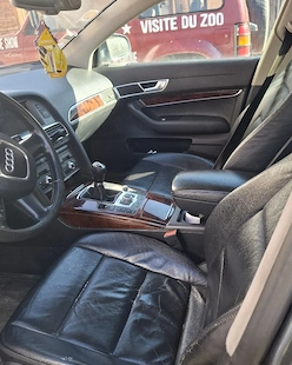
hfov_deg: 49.7
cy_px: 205
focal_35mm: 29
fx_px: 313
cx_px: 173
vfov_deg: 60.3
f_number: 1.8
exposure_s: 1/100
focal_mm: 5.54
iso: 50
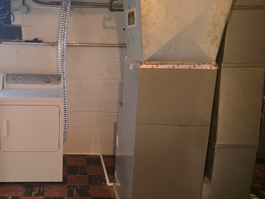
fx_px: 283
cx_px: 69
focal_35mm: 37
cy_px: 102
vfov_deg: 38.6
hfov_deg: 48.4
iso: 800
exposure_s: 1/120
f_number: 1.7
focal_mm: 6.3
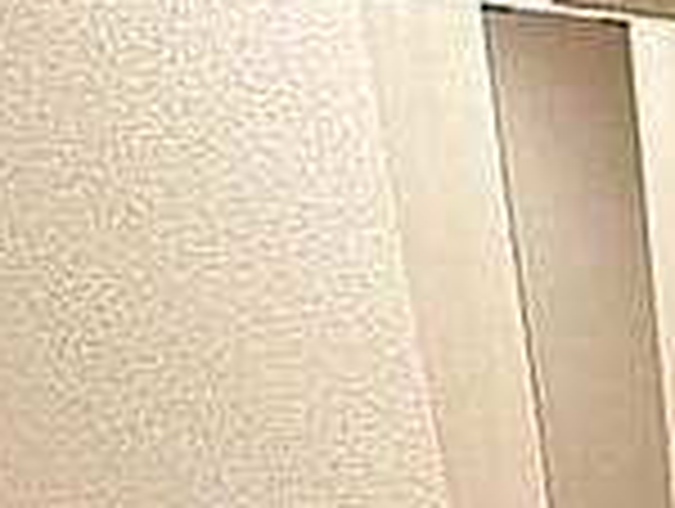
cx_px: 860
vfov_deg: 19.5
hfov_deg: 28.6
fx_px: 1094
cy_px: 917
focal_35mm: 56
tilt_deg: -31.2
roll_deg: -0.4
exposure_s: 1/60
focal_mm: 2.22
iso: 800
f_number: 2.2
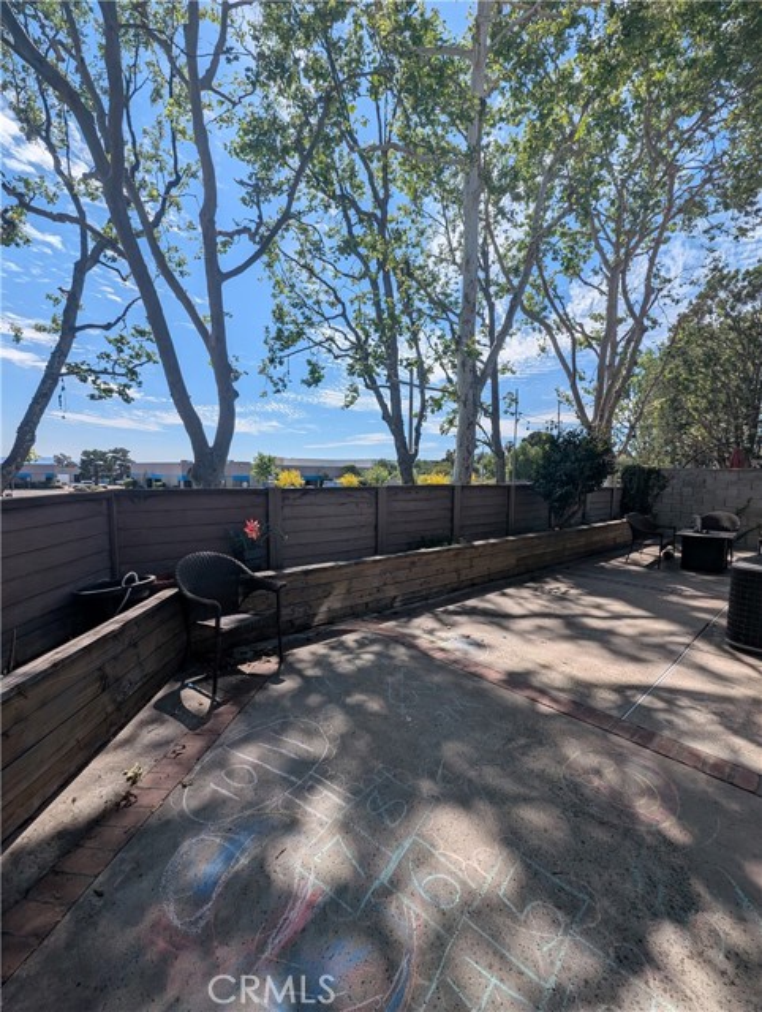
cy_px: 506
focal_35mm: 13
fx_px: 381
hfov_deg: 90.1
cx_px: 381
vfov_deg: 106.1
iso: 48
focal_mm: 1.95
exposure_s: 1/2114
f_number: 2.2
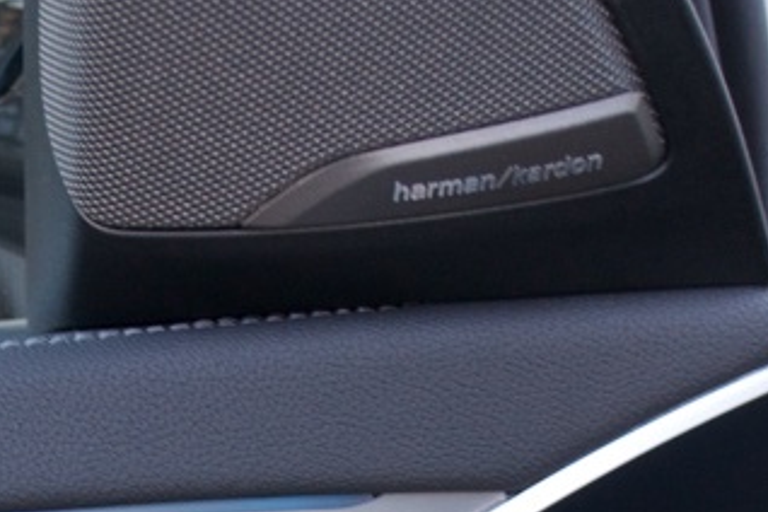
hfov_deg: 11.9
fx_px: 3626
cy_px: 761
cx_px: -48
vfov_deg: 7.9
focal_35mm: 170
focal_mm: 30
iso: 400
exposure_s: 1/100
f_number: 5
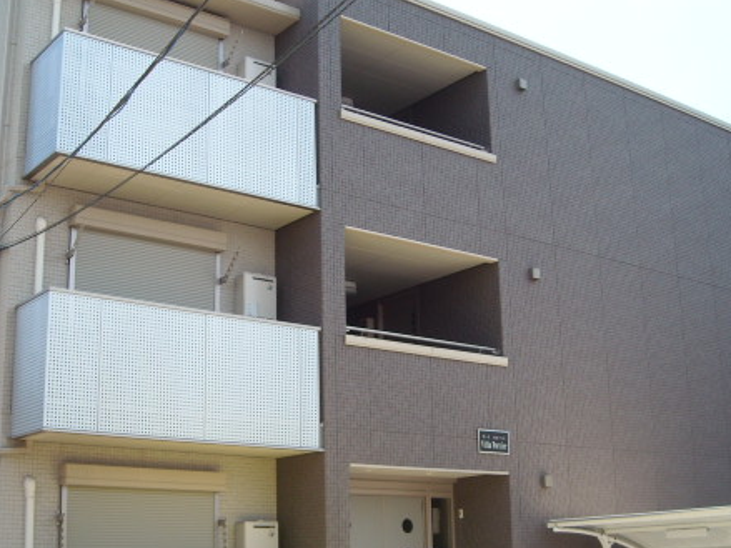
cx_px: 318
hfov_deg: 37.4
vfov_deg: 28.5
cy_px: 300
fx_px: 1077
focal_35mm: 51
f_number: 2.8
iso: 64
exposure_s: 1/402
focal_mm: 5.7
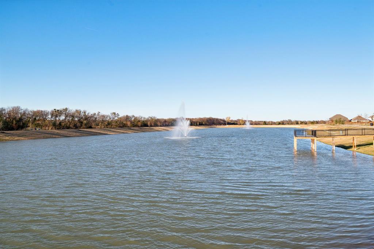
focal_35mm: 30
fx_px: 312
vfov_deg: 43.6
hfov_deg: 61.9
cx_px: 187
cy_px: 124
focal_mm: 30
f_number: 8
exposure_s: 1/1000
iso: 400
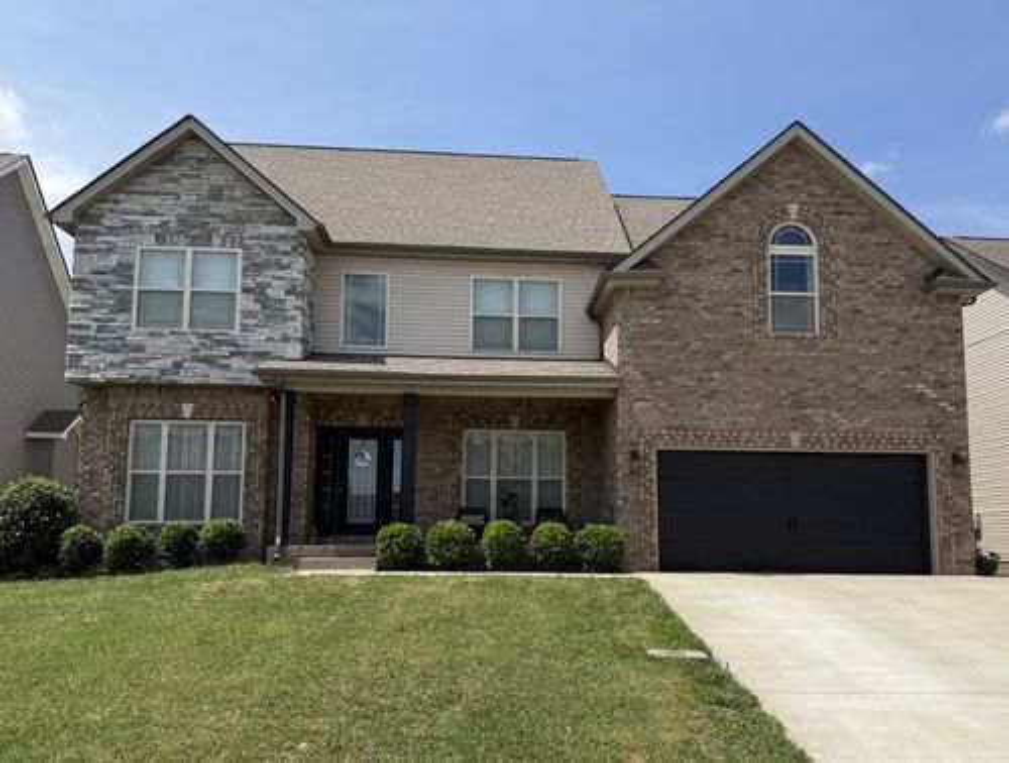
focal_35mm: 24
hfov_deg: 71.4
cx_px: 504
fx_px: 702
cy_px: 382
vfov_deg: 57.1
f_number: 1.78
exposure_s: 1/4167
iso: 80
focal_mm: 6.76
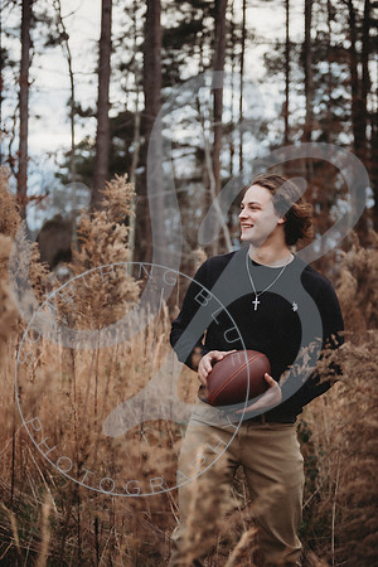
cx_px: 189
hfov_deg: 24.2
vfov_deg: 35.6
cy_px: 284
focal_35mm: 56
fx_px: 882
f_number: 2.8
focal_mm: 56
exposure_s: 1/160
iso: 100
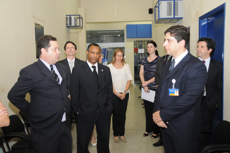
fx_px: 230
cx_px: 115
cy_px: 76
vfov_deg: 36.8
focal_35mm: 36
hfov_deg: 53.2
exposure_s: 1/160
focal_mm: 24
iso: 1000
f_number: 3.8
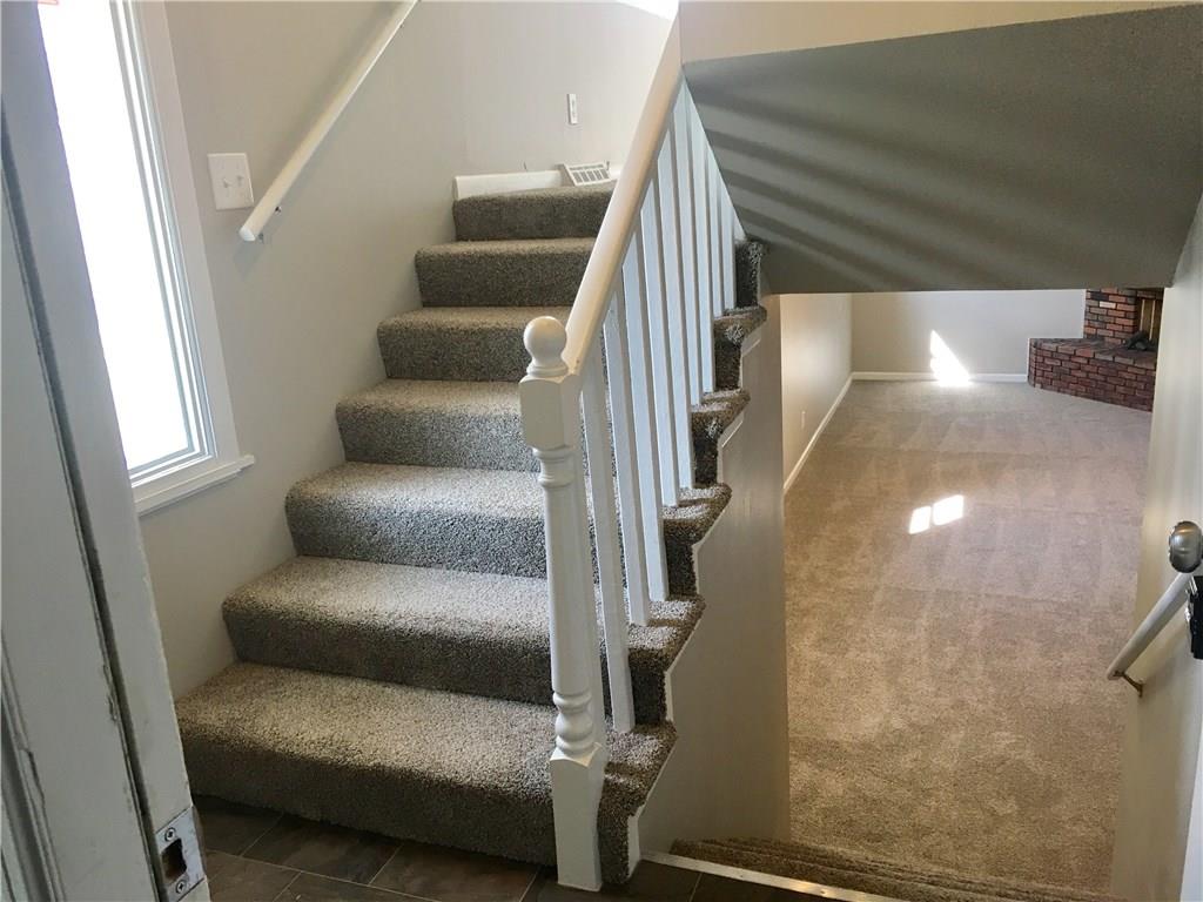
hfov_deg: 61.7
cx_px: 602
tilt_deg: -15.9
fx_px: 1008
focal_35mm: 29
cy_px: 451
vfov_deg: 48.2
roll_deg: +2.7
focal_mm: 4.15
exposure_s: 1/30
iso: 40
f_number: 2.2
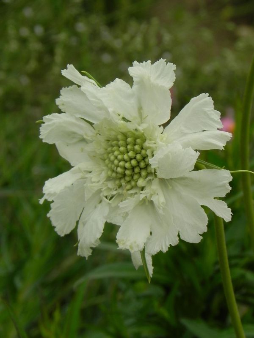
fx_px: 2417
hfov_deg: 6.0
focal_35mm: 247
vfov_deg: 8.0
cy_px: 169
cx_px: 127
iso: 160
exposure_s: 1/320
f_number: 8
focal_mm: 44
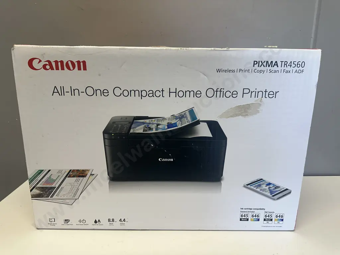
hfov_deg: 71.6
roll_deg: -1.0
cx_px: 170
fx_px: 236
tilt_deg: -13.2
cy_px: 128
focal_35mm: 24
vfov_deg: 56.8
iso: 80
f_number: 1.78
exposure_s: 1/100
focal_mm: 6.86
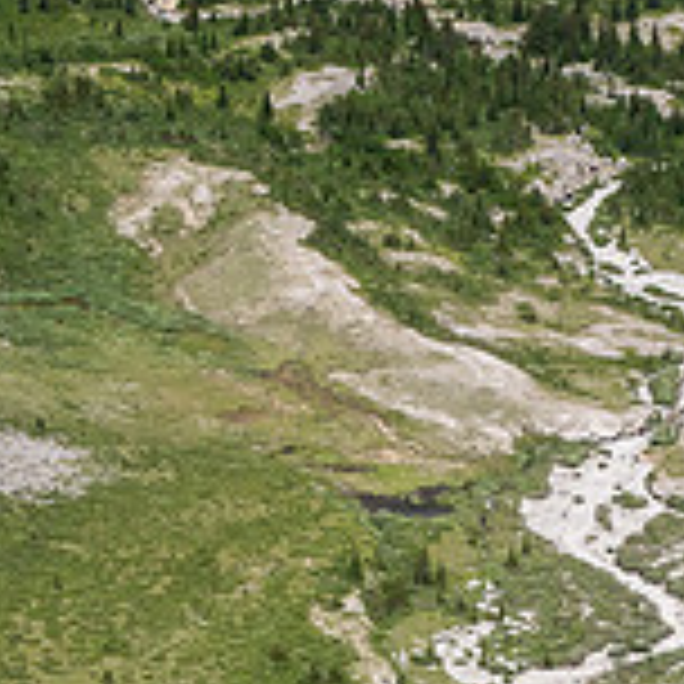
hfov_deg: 8.1
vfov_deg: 8.0
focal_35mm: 216
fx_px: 4829
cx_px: 423
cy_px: 893
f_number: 8
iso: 200
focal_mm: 32
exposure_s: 1/320
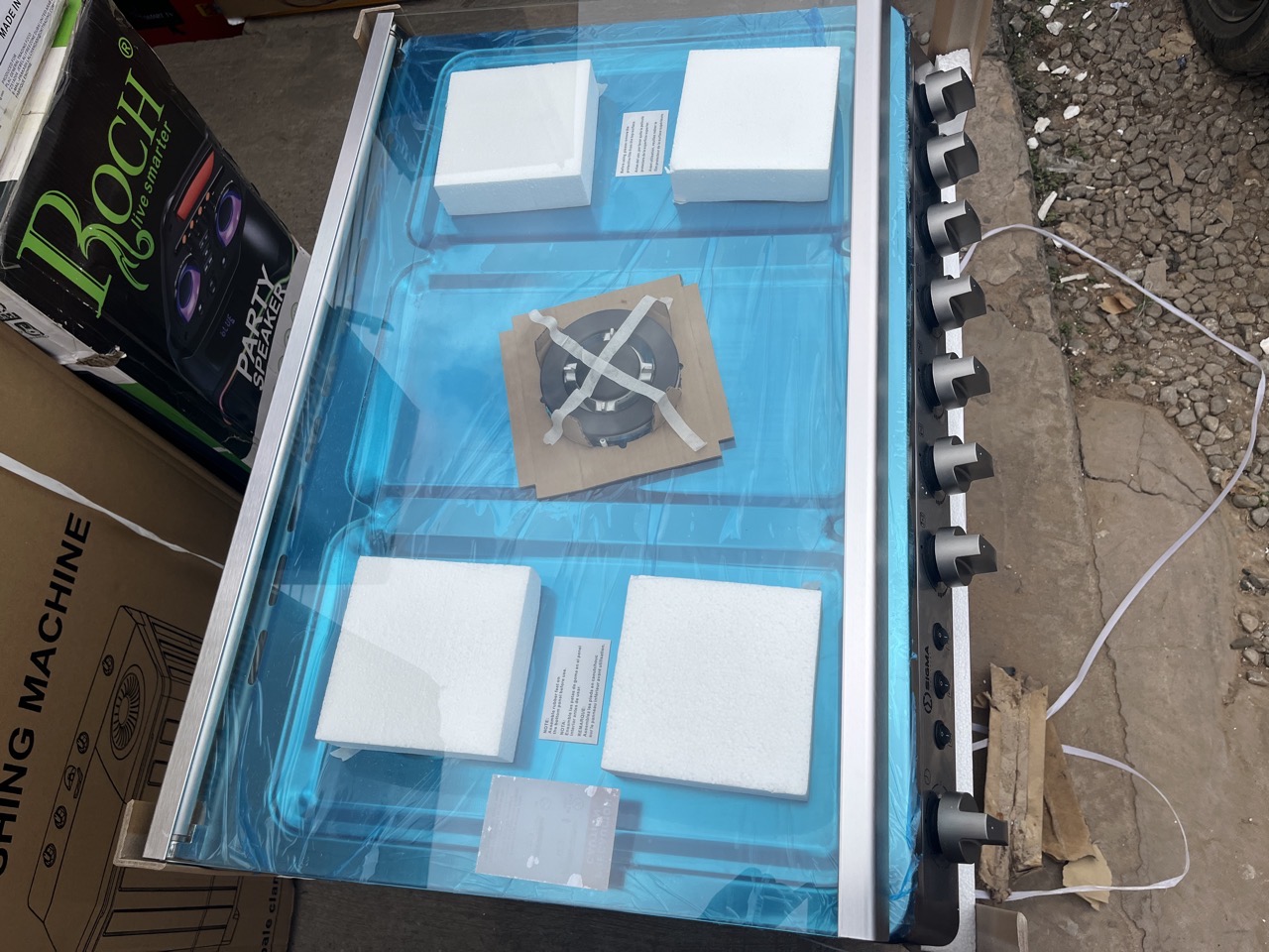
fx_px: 953
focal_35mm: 26
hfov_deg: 67.3
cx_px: 634
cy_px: 476
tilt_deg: -62.9
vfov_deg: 53.1
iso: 50
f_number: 1.6
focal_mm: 5.1
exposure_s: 1/5076
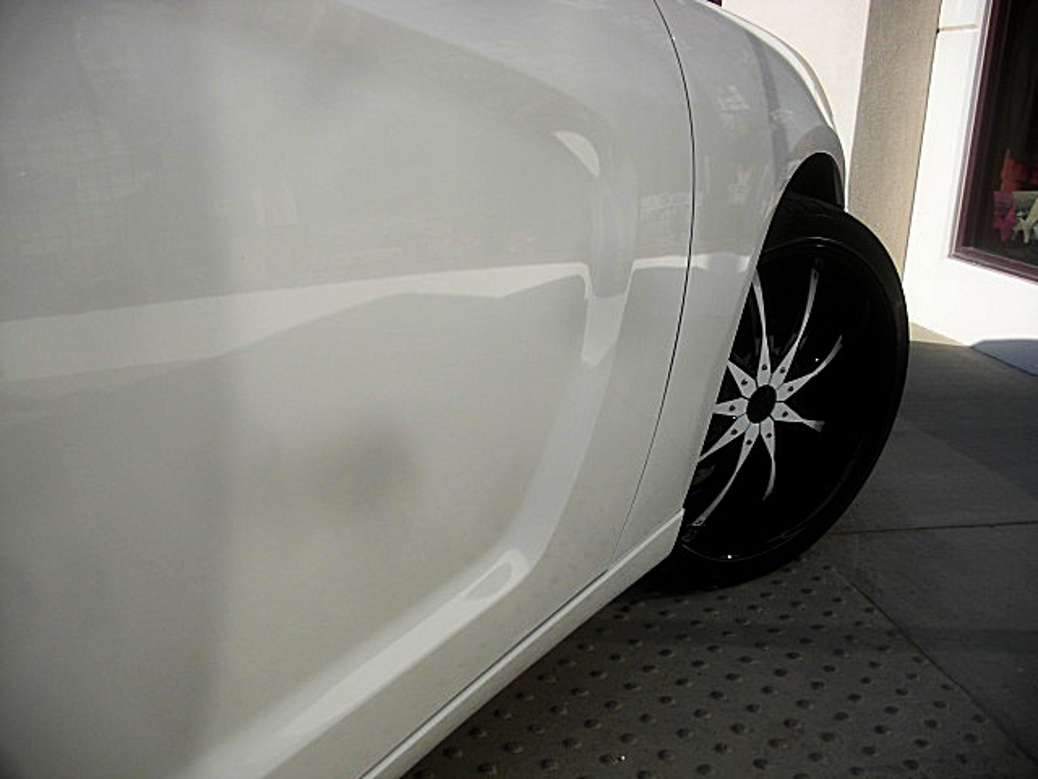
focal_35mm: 36
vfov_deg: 39.7
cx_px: 519
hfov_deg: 51.4
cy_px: 390
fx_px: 1080
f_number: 2.8
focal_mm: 6.3
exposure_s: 1/1000
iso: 50
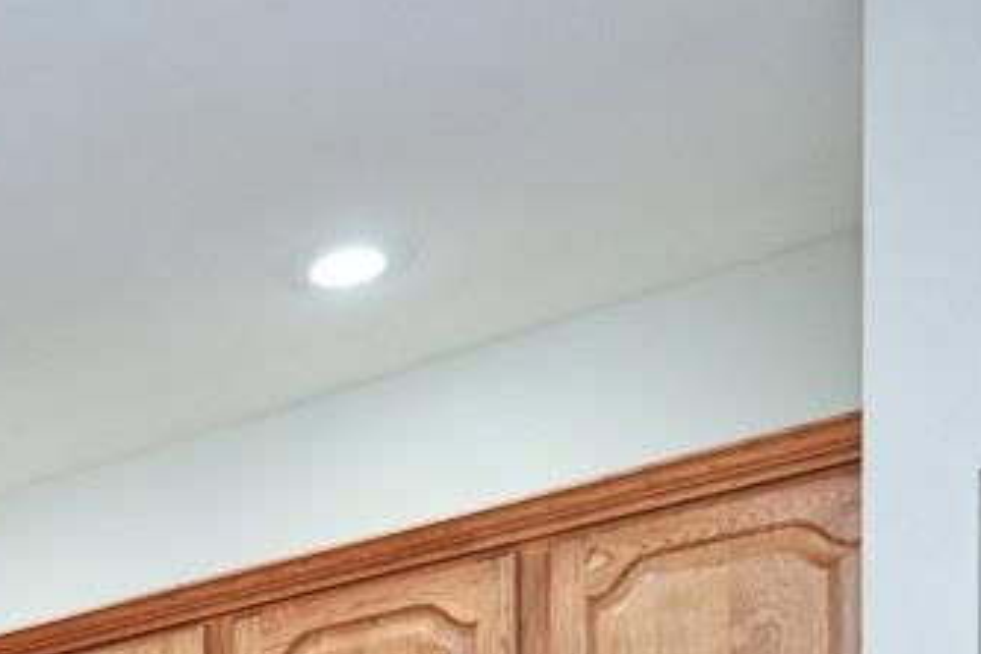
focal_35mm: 72
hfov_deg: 22.6
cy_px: 1279
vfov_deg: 15.4
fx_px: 1962
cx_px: -518
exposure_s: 1/60
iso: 450
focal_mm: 16
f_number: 4
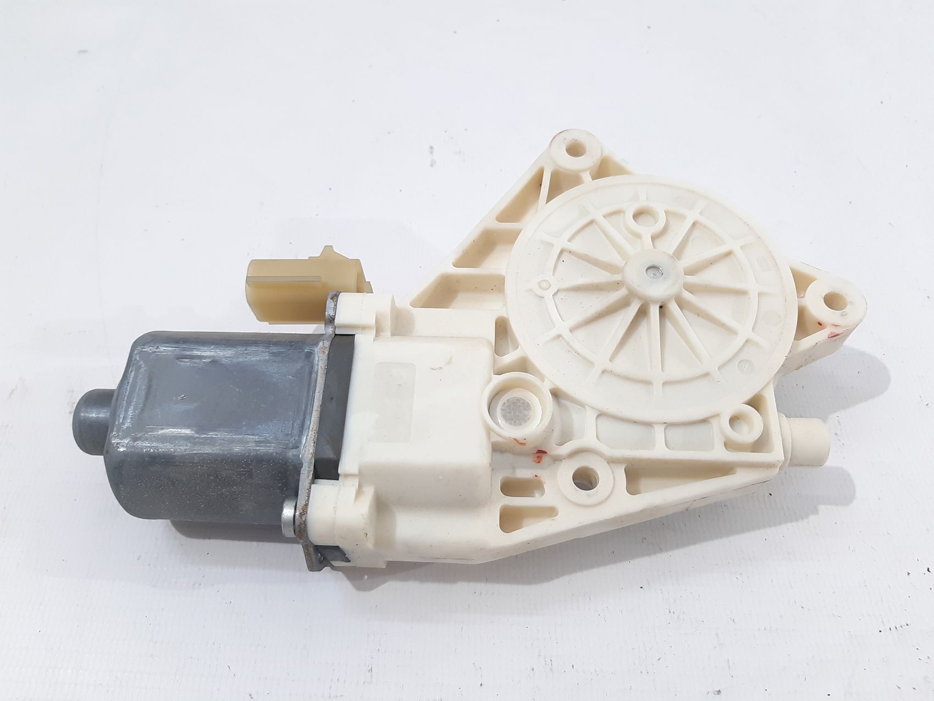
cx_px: 467
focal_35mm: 27
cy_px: 350
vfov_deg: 51.3
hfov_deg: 65.3
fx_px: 728
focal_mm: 3.93
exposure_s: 1/50
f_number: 1.7
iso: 100
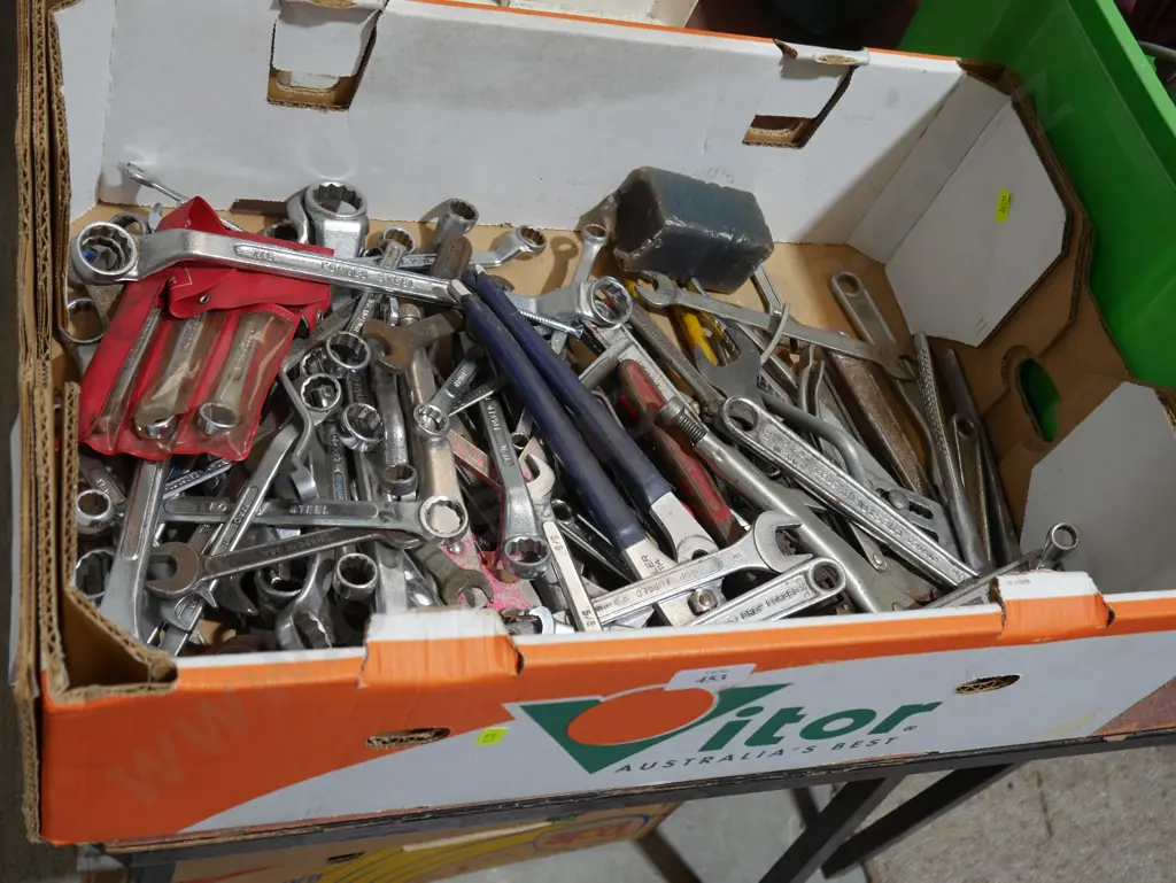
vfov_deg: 36.0
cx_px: 588
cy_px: 442
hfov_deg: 46.8
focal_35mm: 40
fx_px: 1360
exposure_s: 1/60
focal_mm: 20
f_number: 4.5
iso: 400
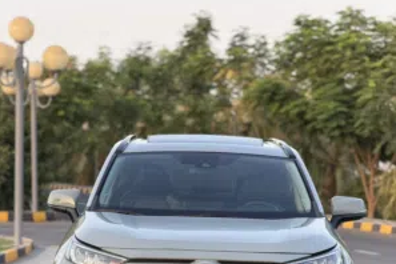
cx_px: 197
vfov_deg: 9.8
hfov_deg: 14.7
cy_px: 207
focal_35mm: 140
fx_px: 1540
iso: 64
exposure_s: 1/121
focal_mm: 16.89
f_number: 2.8
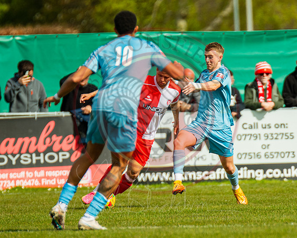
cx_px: 213
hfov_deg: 2.4
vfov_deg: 1.9
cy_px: 133
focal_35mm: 802
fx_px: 7045
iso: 400
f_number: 4
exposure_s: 1/4000
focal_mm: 380
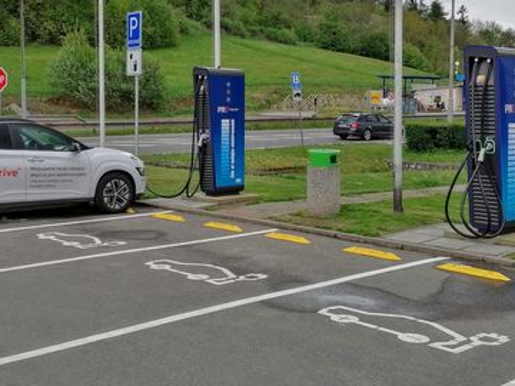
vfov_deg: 27.9
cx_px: 205
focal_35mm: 52
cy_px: 139
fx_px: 774
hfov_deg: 36.7
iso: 50
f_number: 1.8
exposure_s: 1/913
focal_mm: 5.3
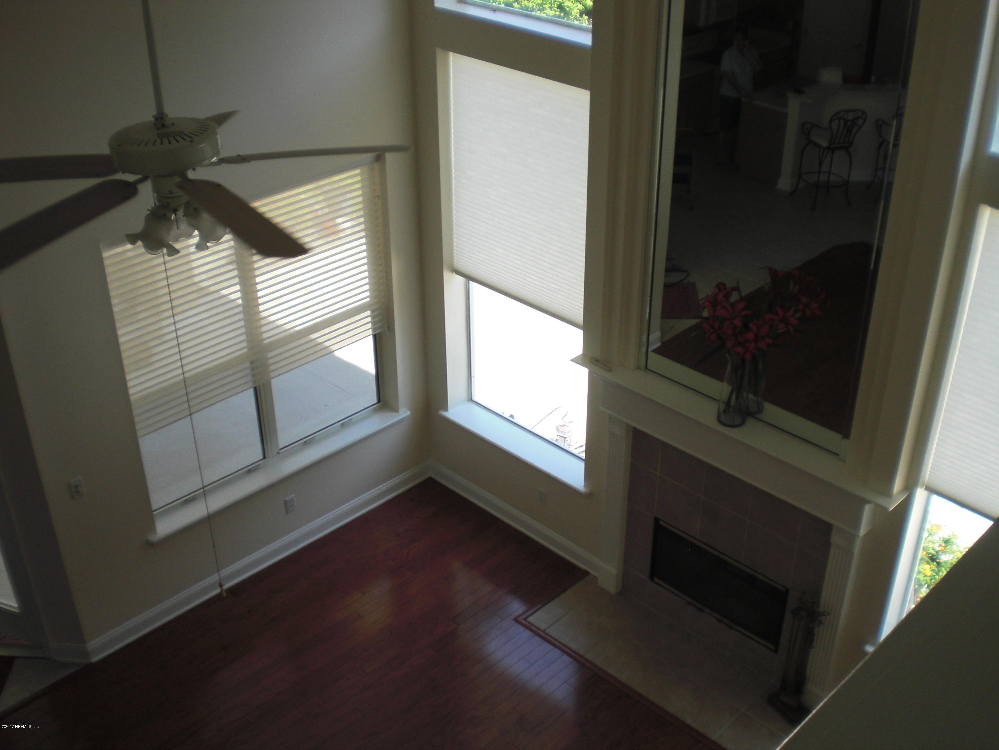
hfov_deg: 49.0
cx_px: 500
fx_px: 1097
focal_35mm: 38
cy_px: 375
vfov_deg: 37.7
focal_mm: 6.3
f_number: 3.1
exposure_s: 1/200
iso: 64
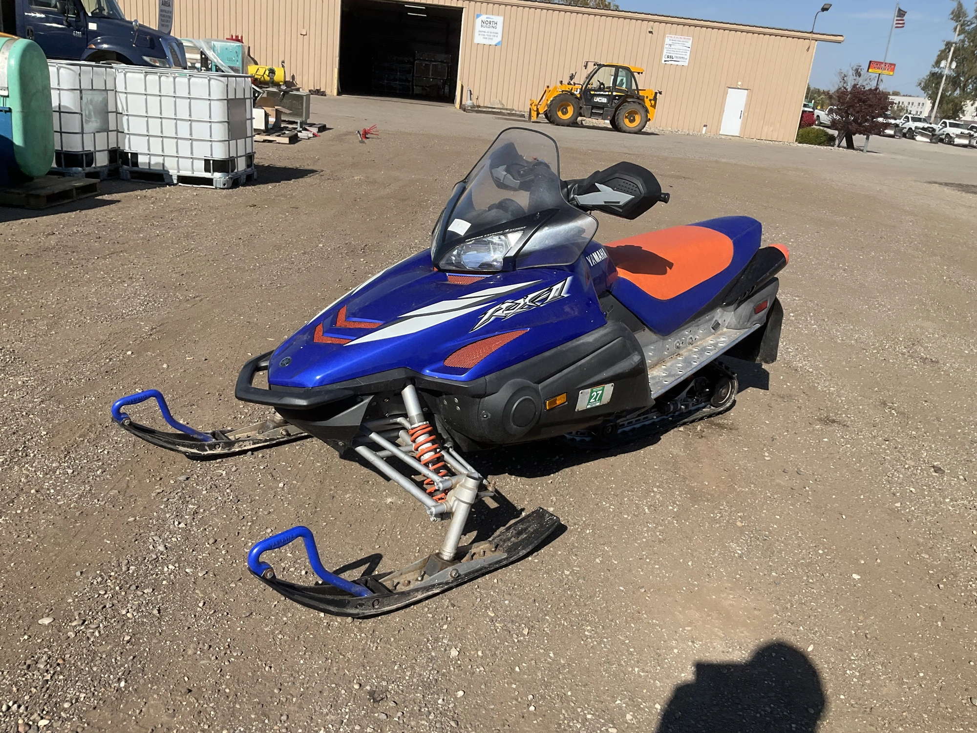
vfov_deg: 48.2
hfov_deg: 61.7
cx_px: 488
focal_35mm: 29
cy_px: 366
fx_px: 818
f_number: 1.8
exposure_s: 1/2141
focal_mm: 3
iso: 25
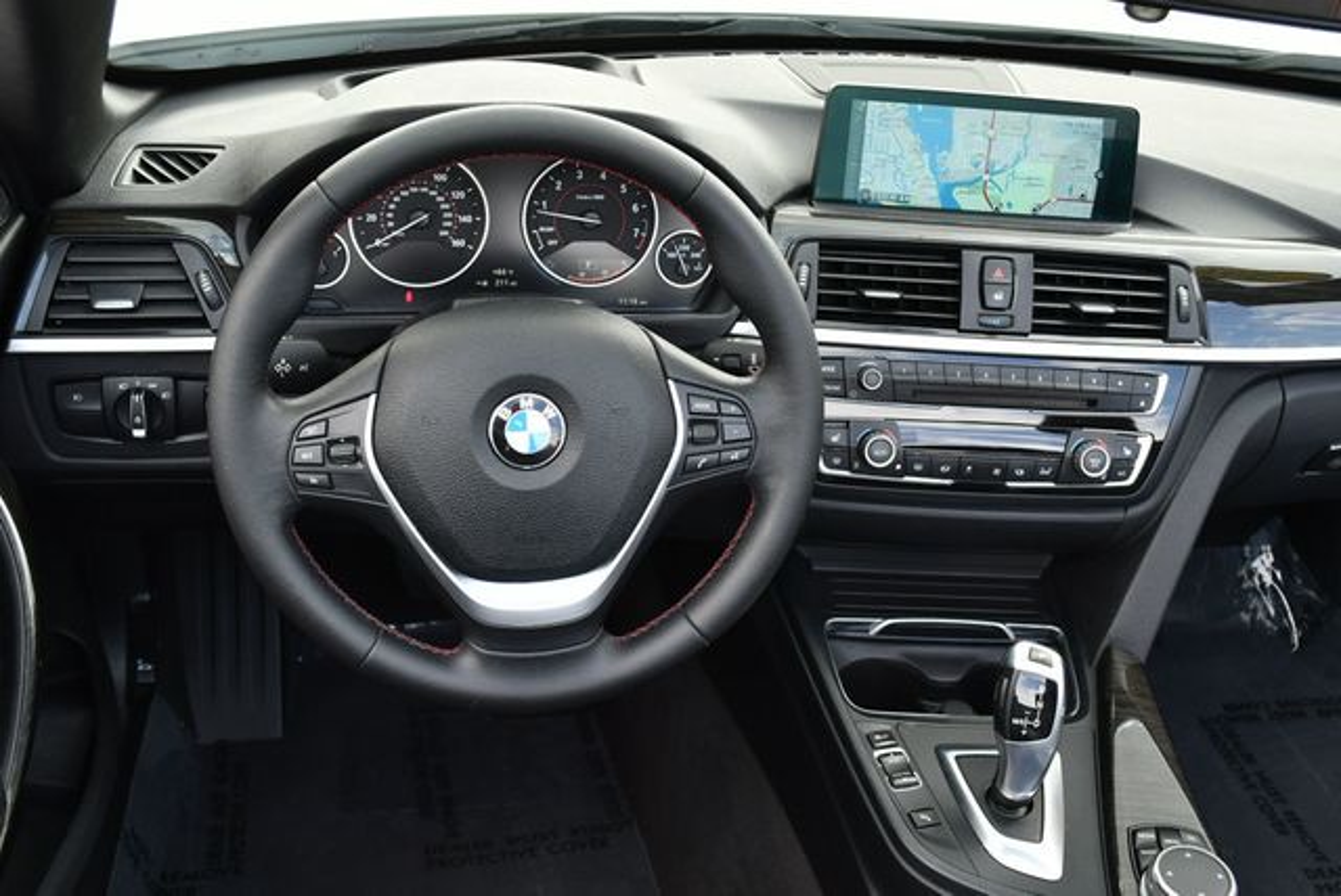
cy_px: 448
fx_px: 1491
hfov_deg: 48.4
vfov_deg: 33.5
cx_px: 670
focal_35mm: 40
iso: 400
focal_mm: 20
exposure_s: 1/250
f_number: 5
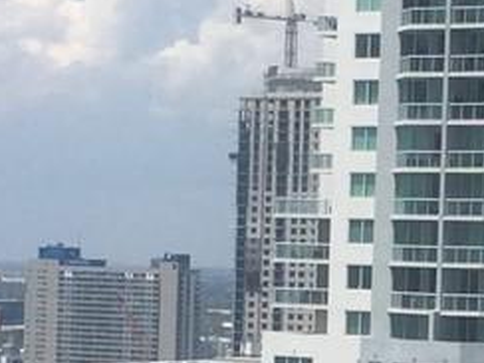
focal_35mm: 190
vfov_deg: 7.8
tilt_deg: -3.7
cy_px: 413
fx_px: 2657
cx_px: 434
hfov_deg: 10.4
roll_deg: -2.3
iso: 32
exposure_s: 1/3300
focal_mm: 4.15
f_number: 2.2
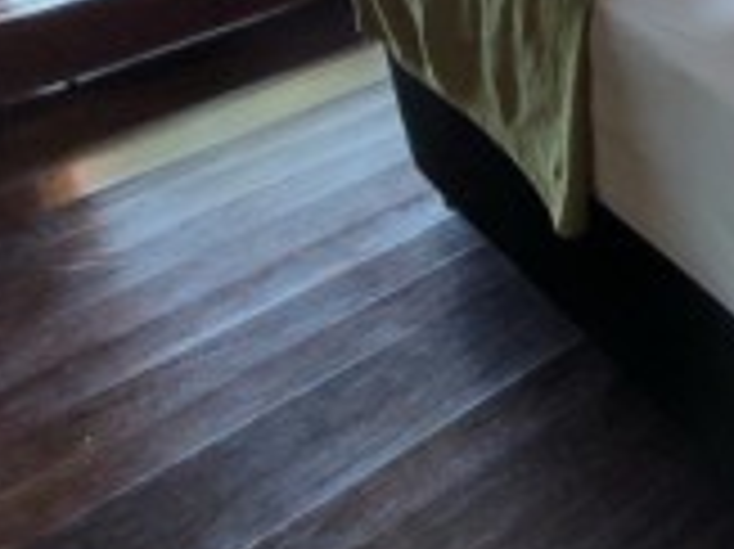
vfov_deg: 24.3
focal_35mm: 48
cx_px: 1171
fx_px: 1017
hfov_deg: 25.8
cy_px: -252
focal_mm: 1.74
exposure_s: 1/50
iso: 80
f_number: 2.2
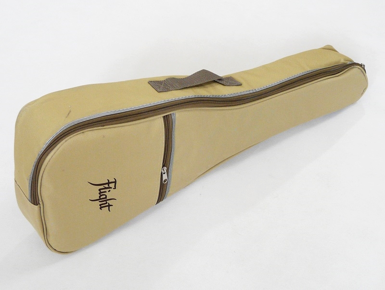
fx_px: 434
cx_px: 192
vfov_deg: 36.9
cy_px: 145
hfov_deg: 47.8
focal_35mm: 39
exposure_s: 1/40
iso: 160
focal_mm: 6.4
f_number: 3.2
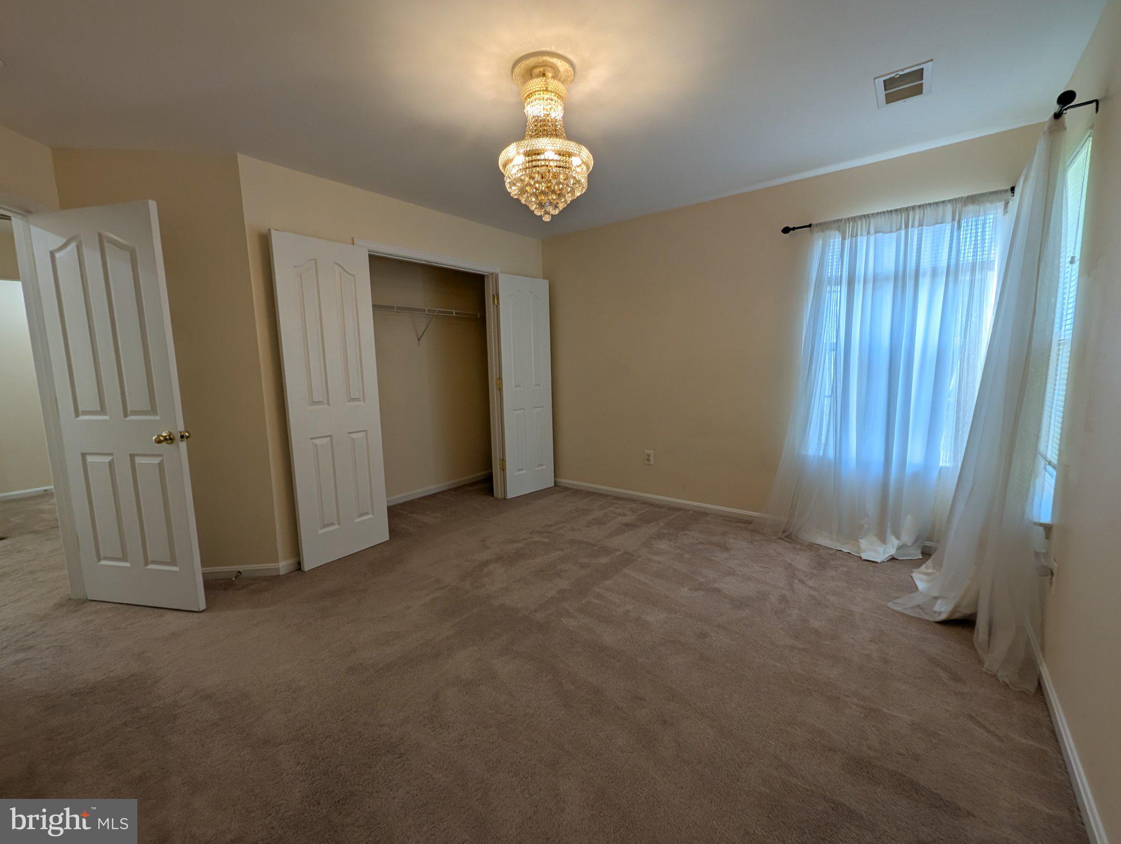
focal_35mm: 13
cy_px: 422
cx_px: 560
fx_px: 422
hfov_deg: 106.1
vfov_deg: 90.1
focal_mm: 1.95
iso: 44
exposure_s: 1/92.1
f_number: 2.2
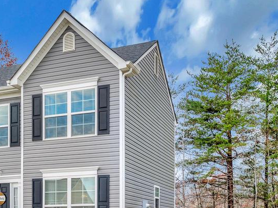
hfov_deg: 33.1
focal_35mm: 55
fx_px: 441
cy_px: 150
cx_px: 27
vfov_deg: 26.3
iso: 100
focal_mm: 30
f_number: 5.6
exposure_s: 1/250
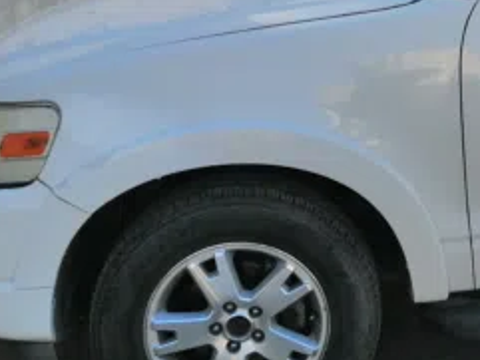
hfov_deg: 26.7
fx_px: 957
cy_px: 38
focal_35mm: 69
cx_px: 470
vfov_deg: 20.9
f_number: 1.8
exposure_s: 1/661
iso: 50
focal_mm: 3.95
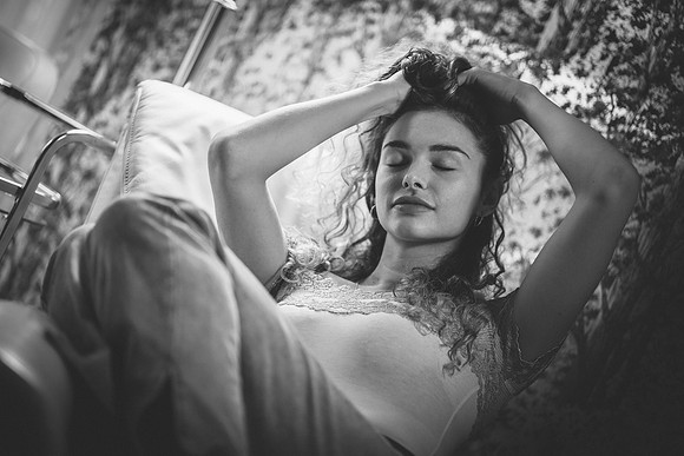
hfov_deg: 23.9
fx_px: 1615
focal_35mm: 85
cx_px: 342
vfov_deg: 16.1
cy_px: 228
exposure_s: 1/200
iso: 320
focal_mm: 85
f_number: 1.8
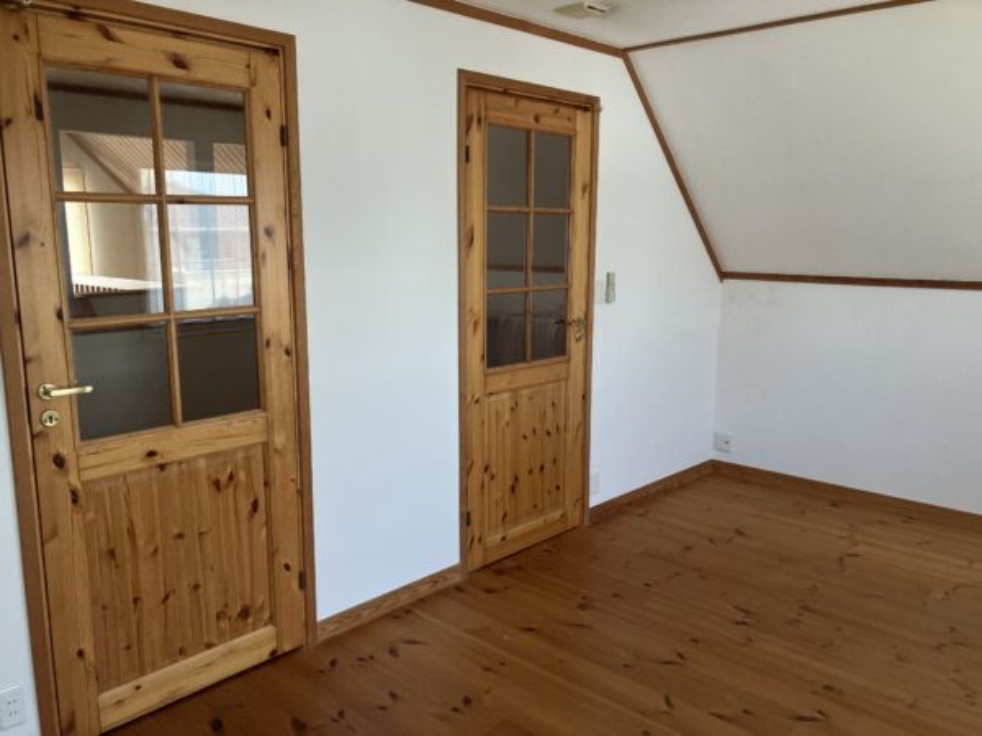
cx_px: 491
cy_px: 368
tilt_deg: -9.4
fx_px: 794
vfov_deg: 49.7
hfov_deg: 63.4
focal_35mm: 28
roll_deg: +0.5
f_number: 1.8
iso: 80
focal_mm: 3.99
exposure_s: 1/121
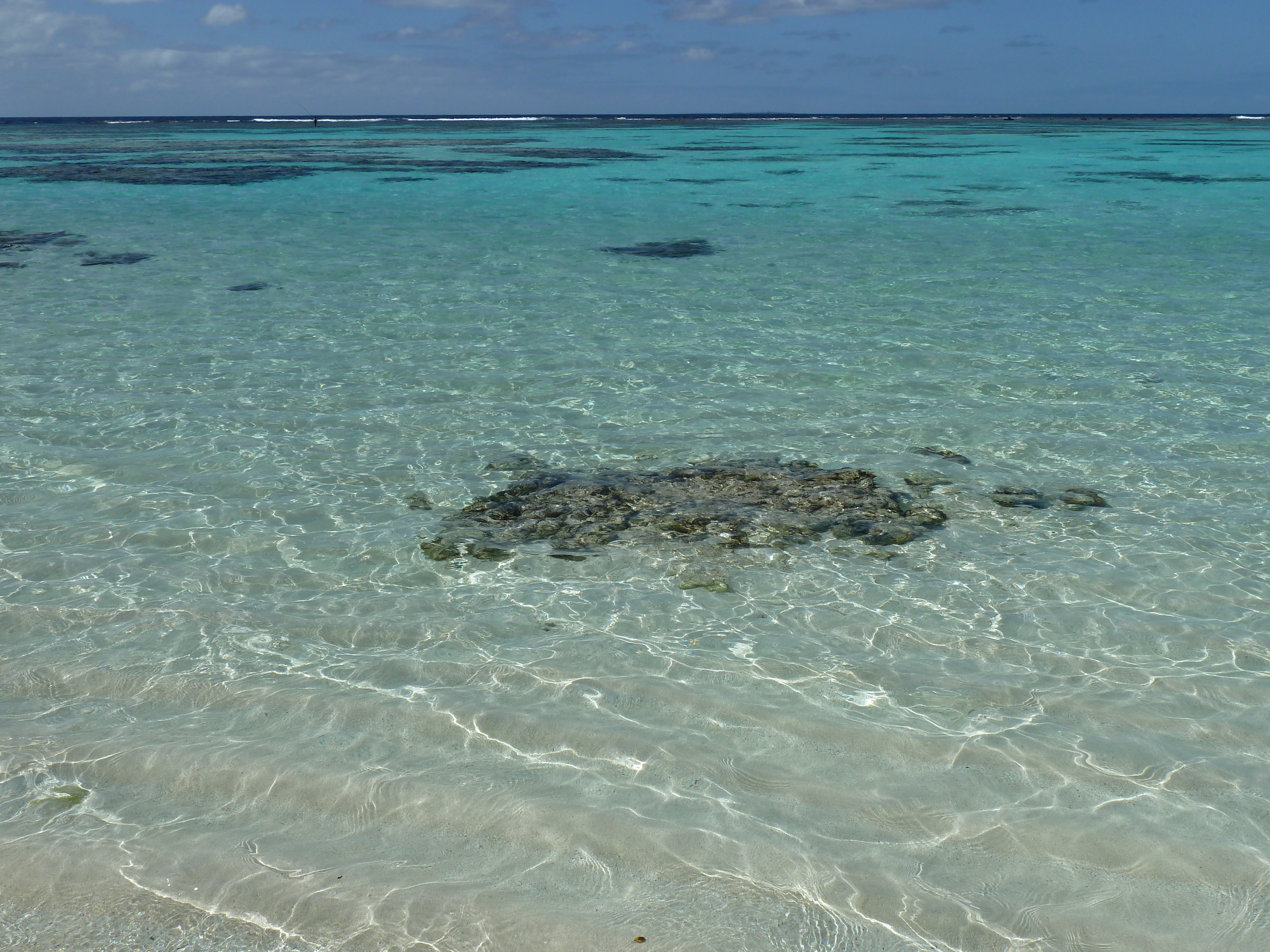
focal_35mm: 35
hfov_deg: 52.6
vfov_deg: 40.7
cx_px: 635
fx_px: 1284
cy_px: 476
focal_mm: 5.7
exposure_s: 1/800
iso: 80
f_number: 5.6
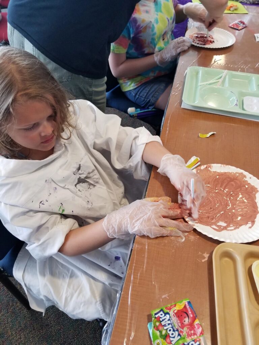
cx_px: 130
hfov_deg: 53.1
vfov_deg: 67.3
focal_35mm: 26
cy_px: 172
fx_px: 259
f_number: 1.7
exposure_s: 1/60
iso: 160
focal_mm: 4.25
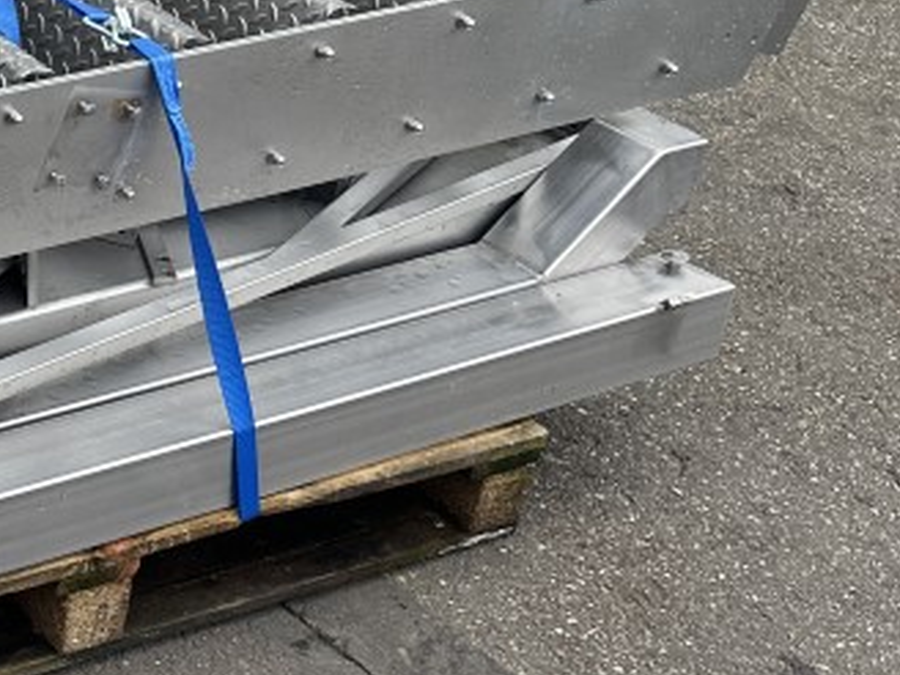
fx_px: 1950
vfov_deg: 19.6
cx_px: -453
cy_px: 230
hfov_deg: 21.7
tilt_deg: -31.3
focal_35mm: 75
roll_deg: -1.7
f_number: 1.78
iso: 80
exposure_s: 1/1845
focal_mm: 6.86
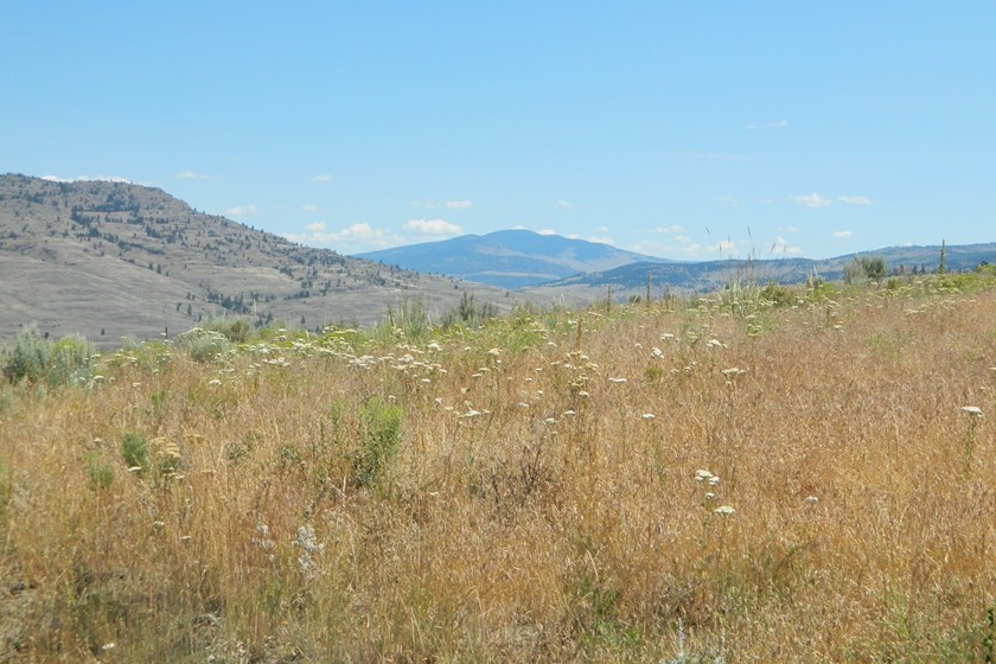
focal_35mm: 52
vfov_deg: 26.0
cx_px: 544
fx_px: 1439
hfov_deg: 38.2
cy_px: 327
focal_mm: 7.3
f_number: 9.8
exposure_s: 1/160
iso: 80
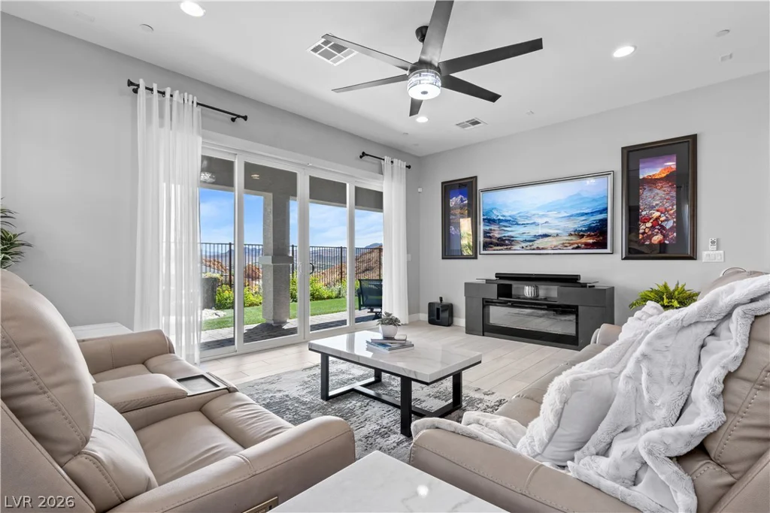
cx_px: 385
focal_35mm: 15
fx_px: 321
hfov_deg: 100.4
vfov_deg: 77.3
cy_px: 256
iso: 100
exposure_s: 1/3
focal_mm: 10
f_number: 9
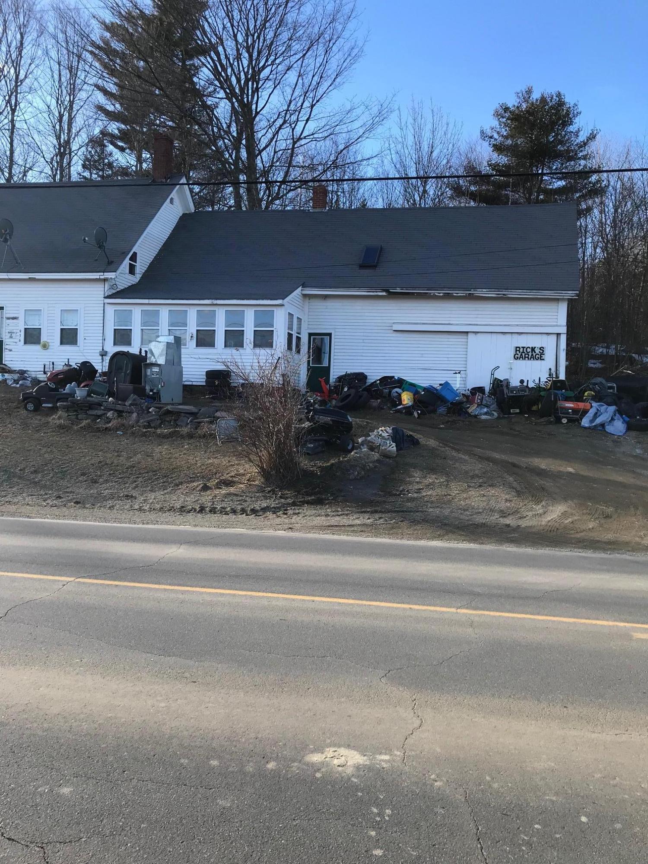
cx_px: 324
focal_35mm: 28
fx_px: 699
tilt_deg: -0.4
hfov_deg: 49.7
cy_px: 432
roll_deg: -1.6
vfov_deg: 63.4
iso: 20
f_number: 1.8
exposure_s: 1/725
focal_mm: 3.99
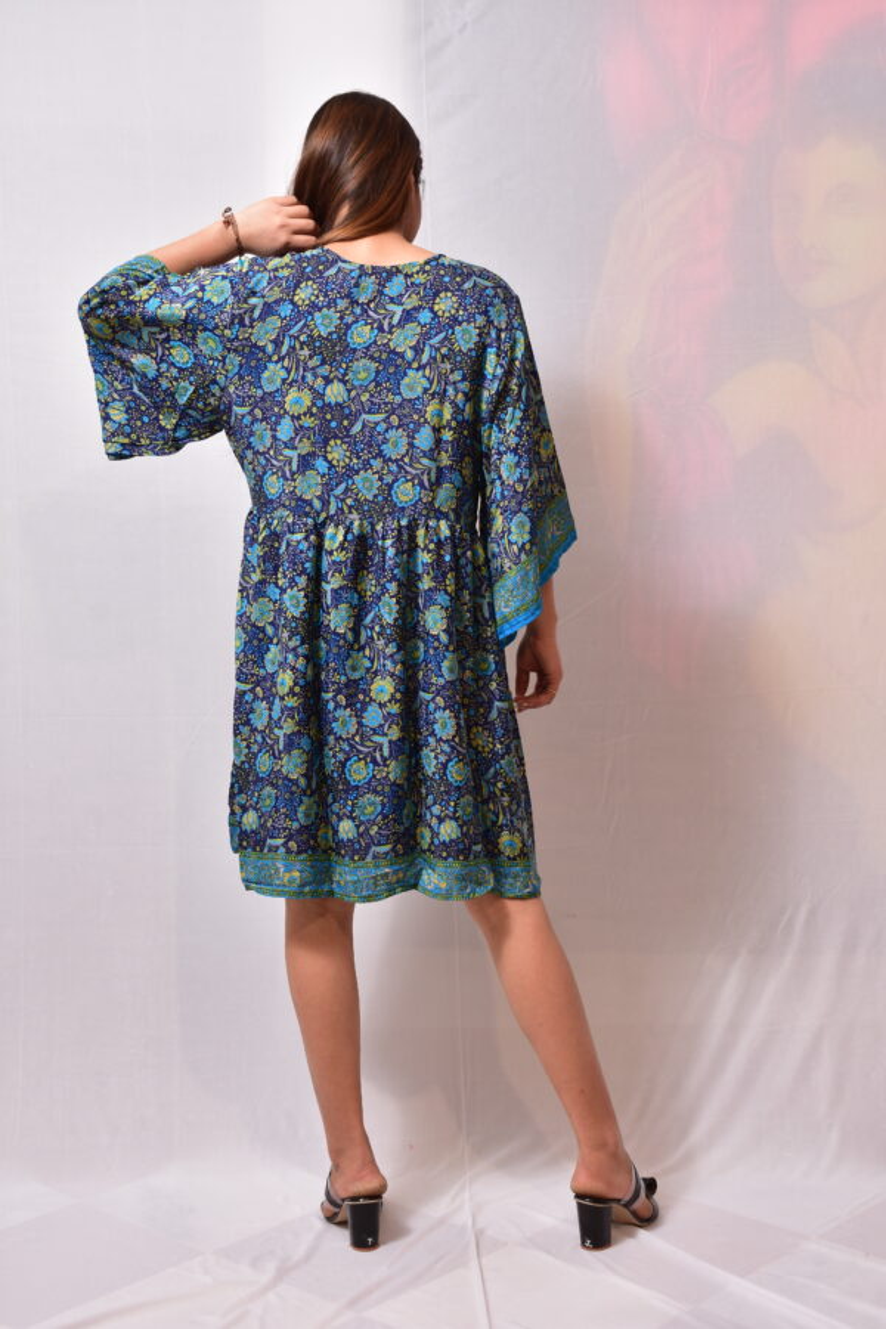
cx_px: 443
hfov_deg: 29.9
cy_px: 664
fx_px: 1661
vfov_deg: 43.6
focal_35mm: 45
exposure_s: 1/125
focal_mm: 30
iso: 200
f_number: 7.1
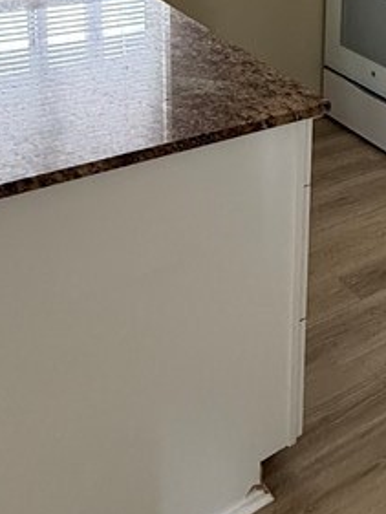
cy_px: -20
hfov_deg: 26.4
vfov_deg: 33.7
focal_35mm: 51
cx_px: 419
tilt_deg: -12.4
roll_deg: -3.3
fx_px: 758
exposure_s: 1/60
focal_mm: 2.22
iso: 640
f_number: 2.2
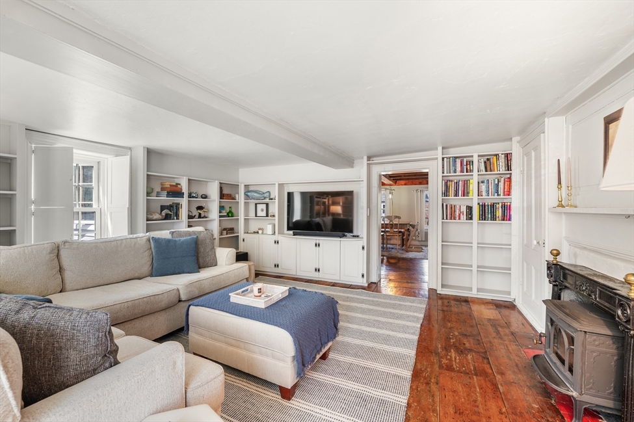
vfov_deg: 77.3
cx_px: 317
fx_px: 264
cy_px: 211
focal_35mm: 15
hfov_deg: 100.4
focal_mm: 15
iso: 400
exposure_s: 1/4
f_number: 8
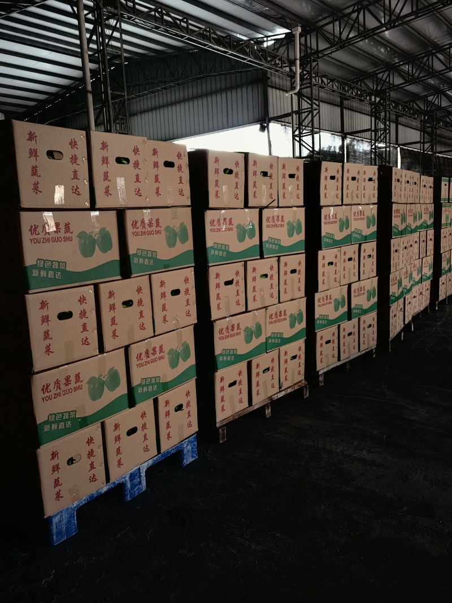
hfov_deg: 51.3
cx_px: 226
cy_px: 302
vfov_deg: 65.3
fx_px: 470
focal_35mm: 27
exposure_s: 1/100
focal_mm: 5.54
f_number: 1.8
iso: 64
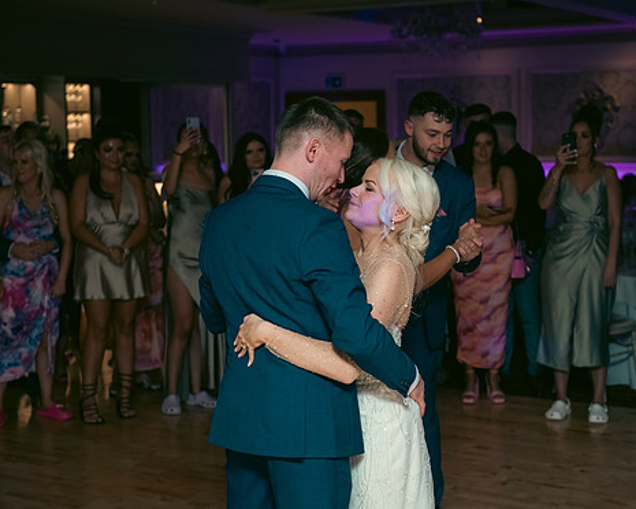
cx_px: 380
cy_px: 246
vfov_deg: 23.1
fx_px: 1242
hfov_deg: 28.7
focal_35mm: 66
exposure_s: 1/160
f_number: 3.5
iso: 800
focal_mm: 55
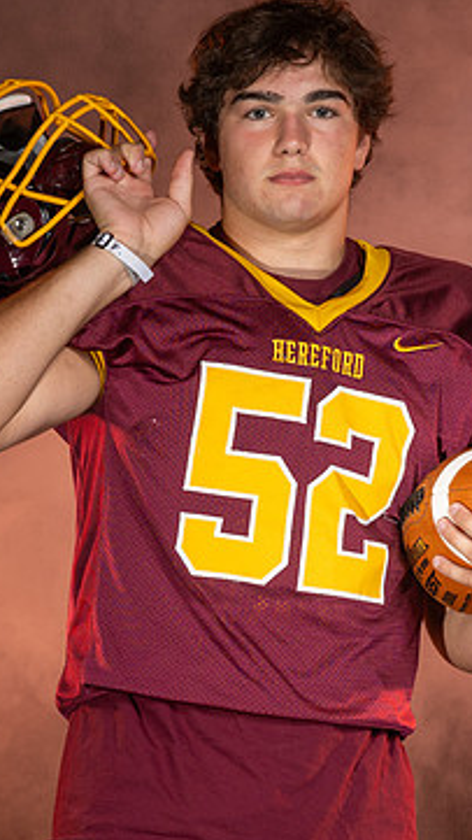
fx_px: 7723
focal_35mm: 347
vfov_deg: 6.2
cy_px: 514
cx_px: 189
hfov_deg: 3.5
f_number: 8
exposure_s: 1/200
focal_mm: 125
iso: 80
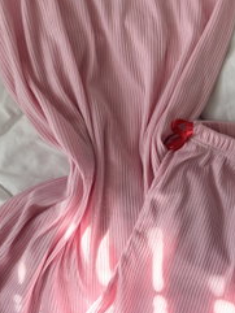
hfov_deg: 27.4
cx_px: 149
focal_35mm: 53
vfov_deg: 36.2
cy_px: 158
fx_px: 479
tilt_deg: -83.5
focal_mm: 6.76
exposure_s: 1/120
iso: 200
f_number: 1.78
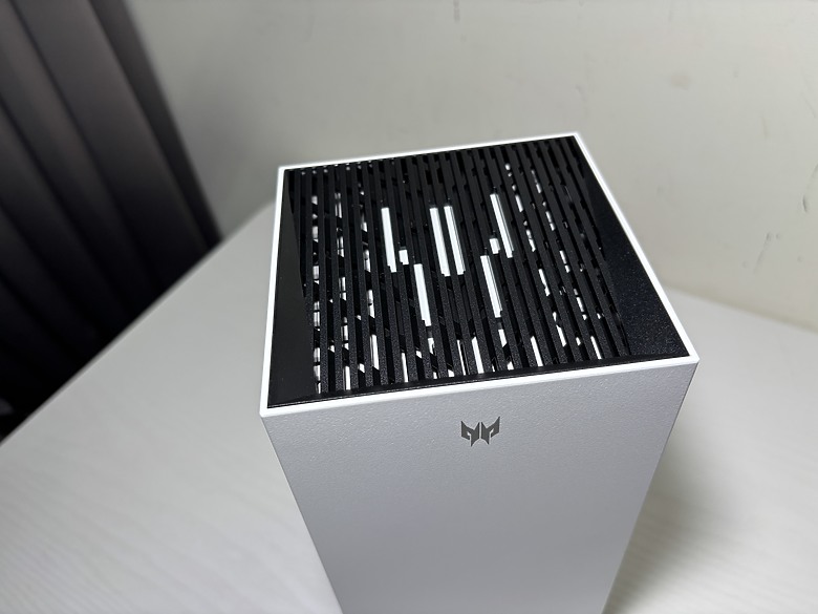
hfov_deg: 67.3
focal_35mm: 26
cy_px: 307
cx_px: 409
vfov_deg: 53.1
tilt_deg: -45.2
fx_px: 614
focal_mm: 5.96
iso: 125
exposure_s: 1/120
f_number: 1.6
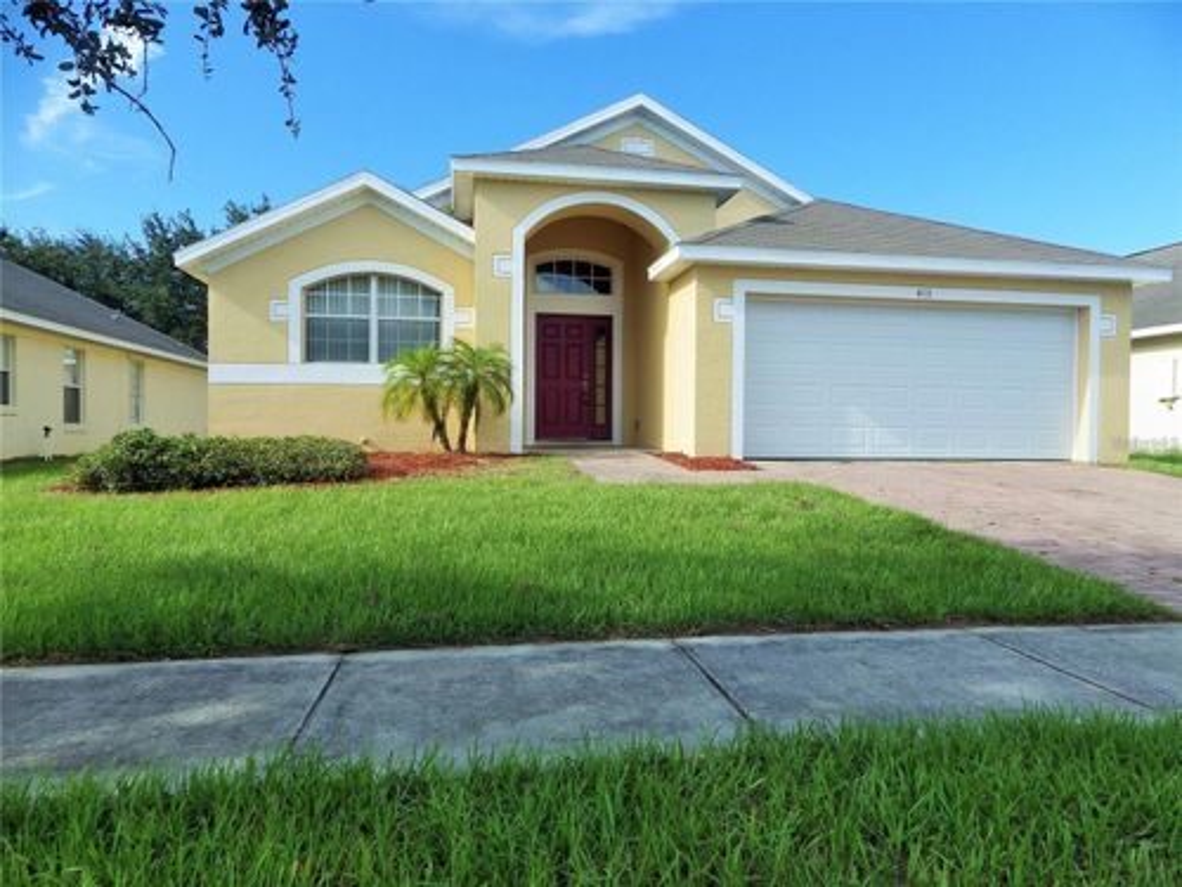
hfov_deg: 76.4
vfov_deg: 61.1
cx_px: 591
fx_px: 751
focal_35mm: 22
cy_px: 444
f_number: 3.1
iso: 100
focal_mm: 4
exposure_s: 1/640
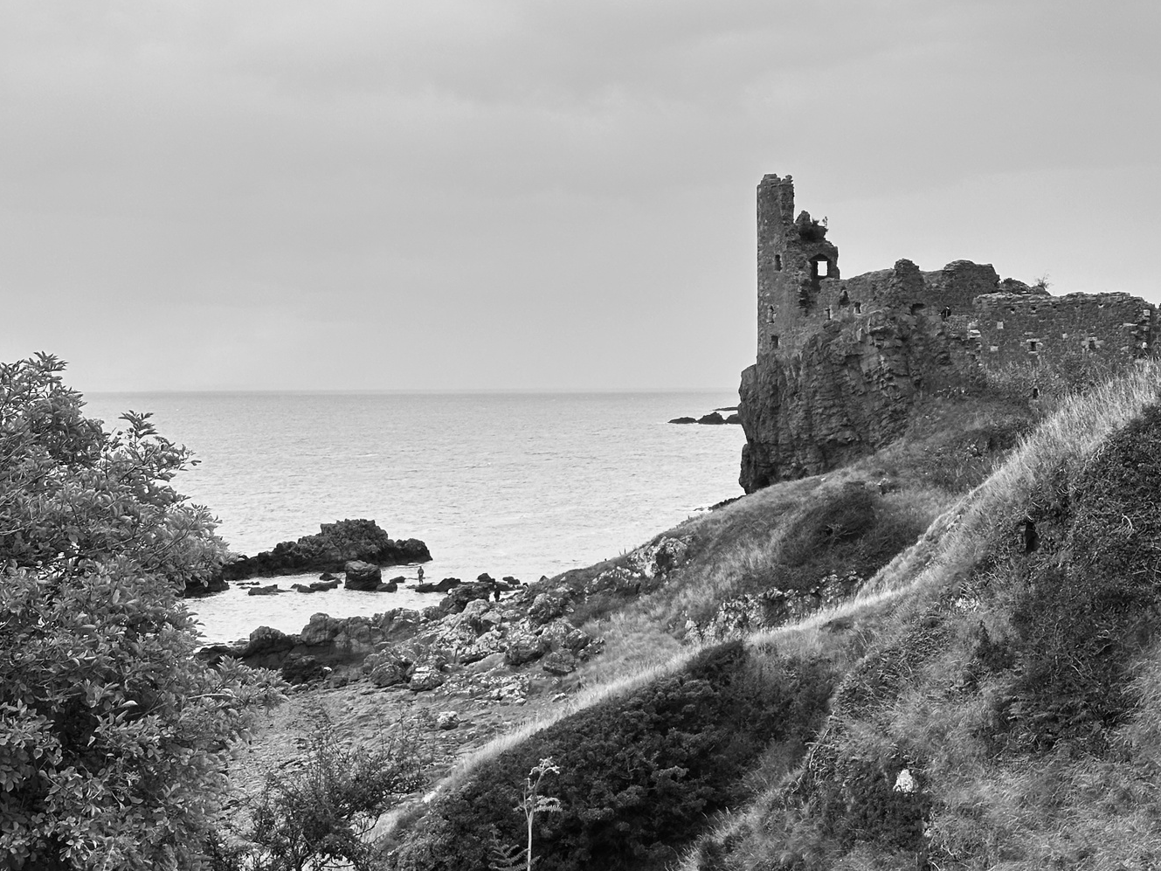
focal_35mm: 65
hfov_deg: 29.8
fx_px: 2180
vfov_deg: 22.6
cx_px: 578
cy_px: 342
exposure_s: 1/2028
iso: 64
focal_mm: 6.86
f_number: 1.78
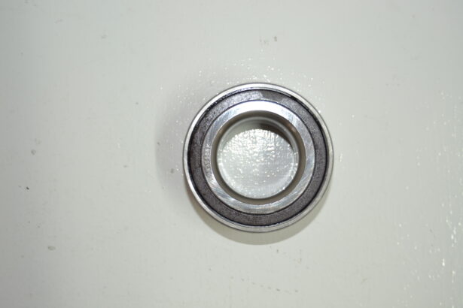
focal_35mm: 51
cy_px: 154
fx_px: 656
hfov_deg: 38.9
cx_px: 232
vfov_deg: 26.5
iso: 200
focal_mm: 34
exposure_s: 1/15
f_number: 4.5
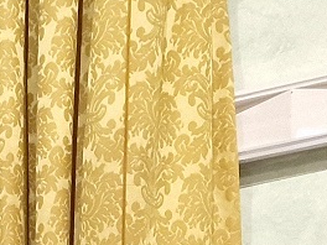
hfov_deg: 10.1
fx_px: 1644
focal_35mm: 174
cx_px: -431
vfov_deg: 7.1
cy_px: 865
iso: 500
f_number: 1.8
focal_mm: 6.4
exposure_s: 1/50
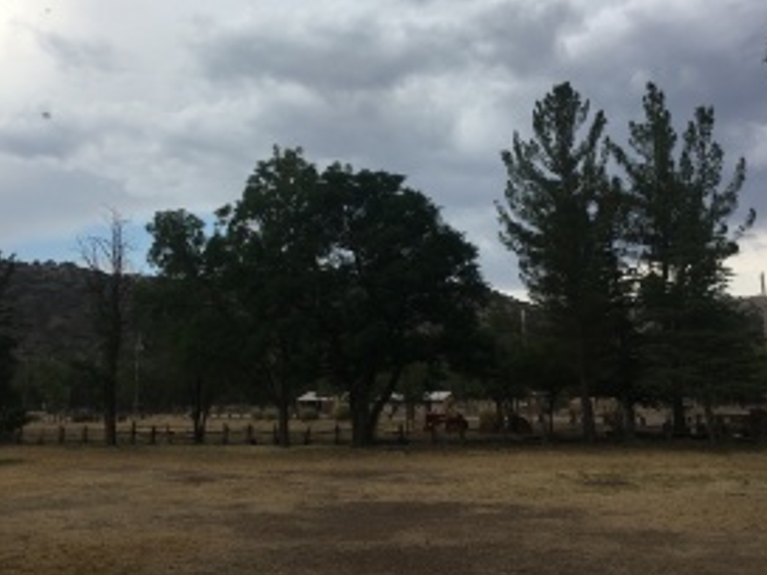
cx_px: 330
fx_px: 864
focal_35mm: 39
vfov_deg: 36.8
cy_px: 273
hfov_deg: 47.7
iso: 25
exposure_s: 1/746
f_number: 2.2
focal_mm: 4.15
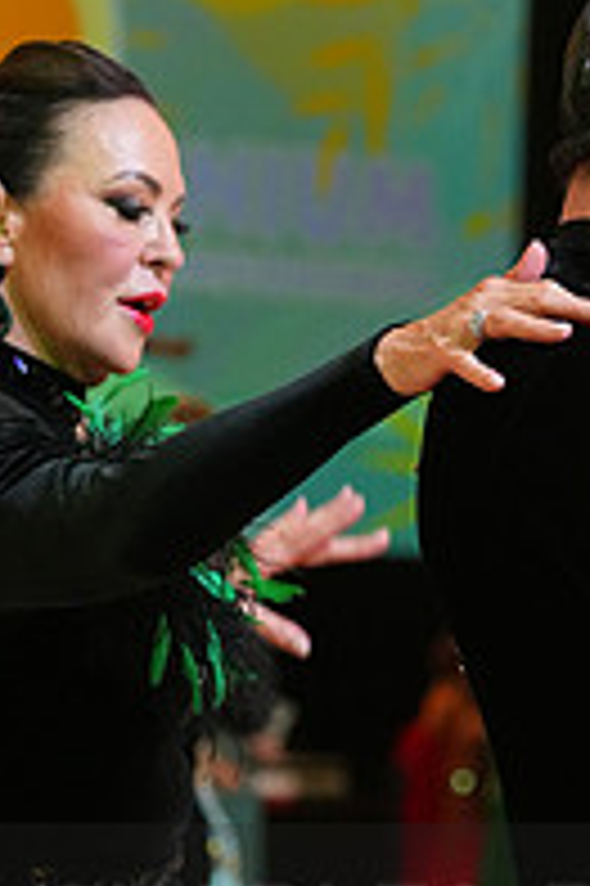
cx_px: 318
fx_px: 6599
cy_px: 976
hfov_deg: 5.1
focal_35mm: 268
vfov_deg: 7.6
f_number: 4
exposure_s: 1/400
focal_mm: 91
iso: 3200
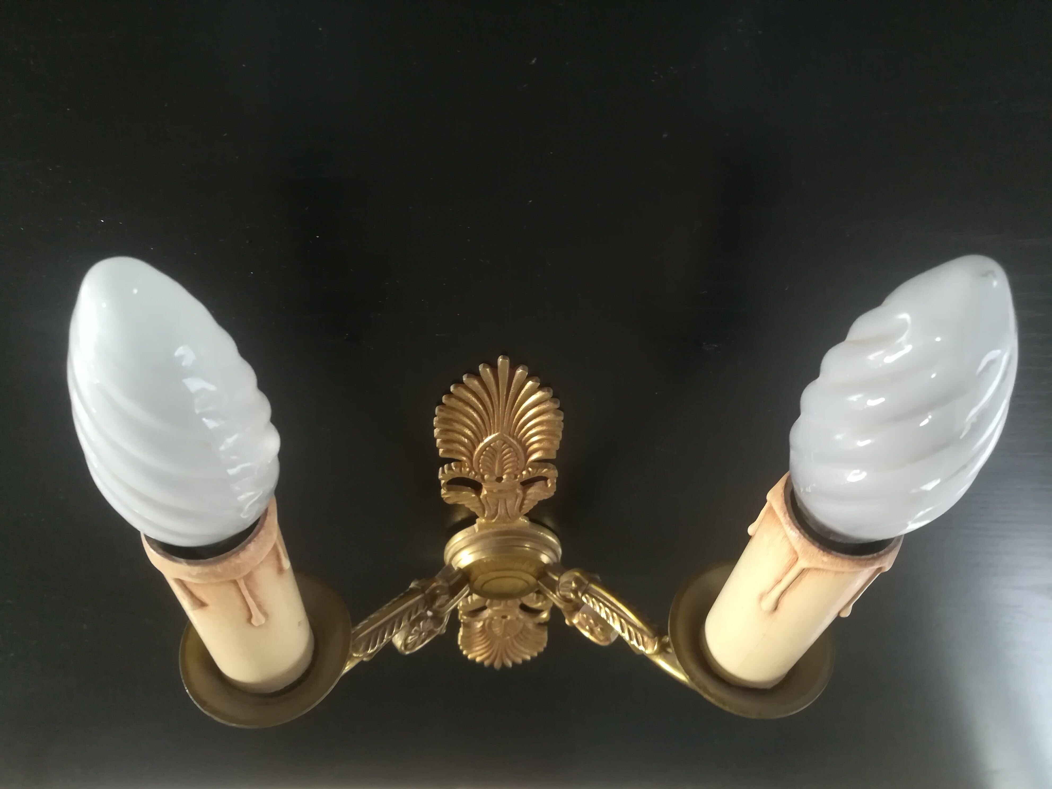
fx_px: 790
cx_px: 526
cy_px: 394
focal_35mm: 26
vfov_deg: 53.1
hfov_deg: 67.3
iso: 400
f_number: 2.2
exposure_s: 1/33.3
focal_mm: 3.83
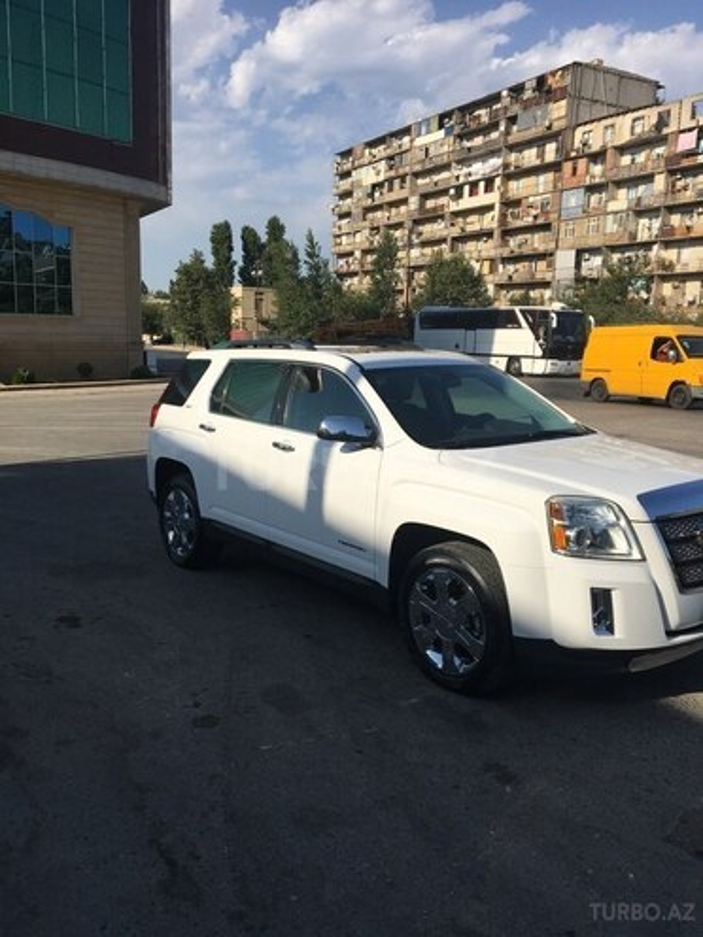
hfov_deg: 48.2
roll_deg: -2.3
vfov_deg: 61.7
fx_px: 785
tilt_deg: -10.0
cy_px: 468
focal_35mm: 29
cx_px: 352
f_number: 2.2
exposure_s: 1/2564
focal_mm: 4.15
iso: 25
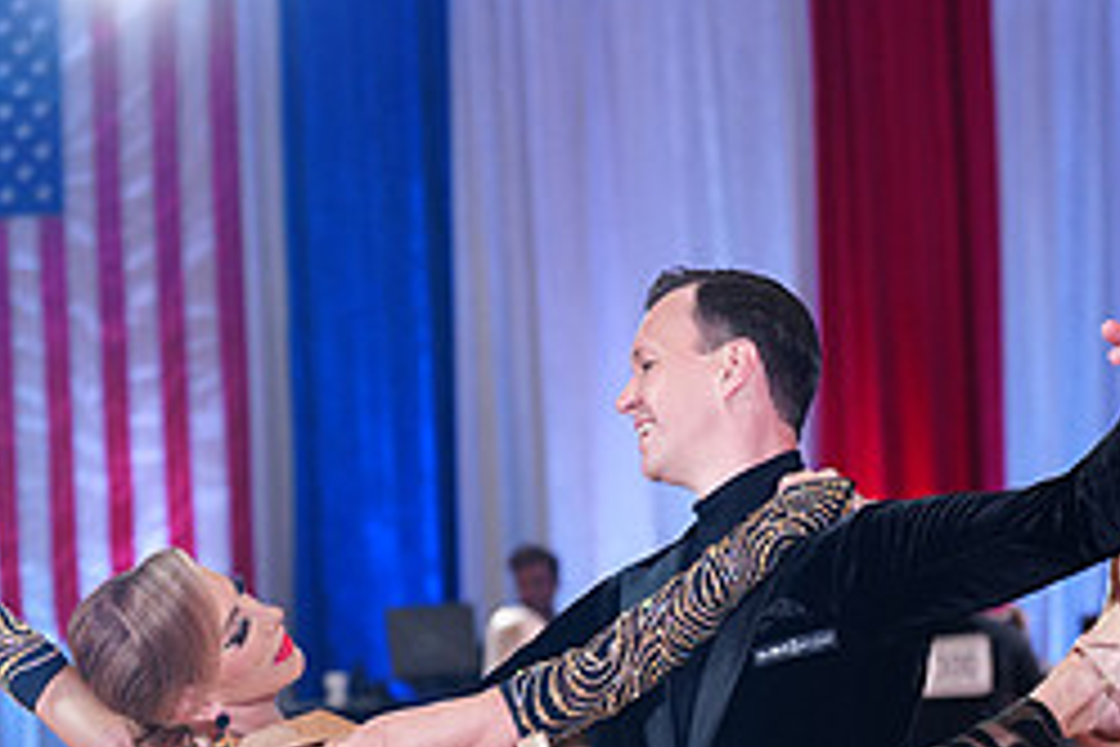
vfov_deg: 8.3
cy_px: 999
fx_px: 5071
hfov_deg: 12.6
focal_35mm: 163
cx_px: 605
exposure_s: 1/400
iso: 1600
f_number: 2.8
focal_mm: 70
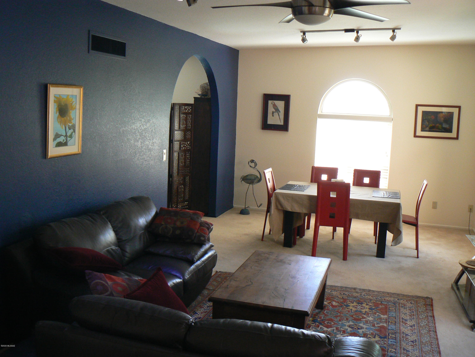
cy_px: 178
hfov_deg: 51.4
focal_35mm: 36
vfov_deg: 39.7
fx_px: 494
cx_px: 238
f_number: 2.8
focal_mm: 6
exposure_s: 1/30
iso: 160
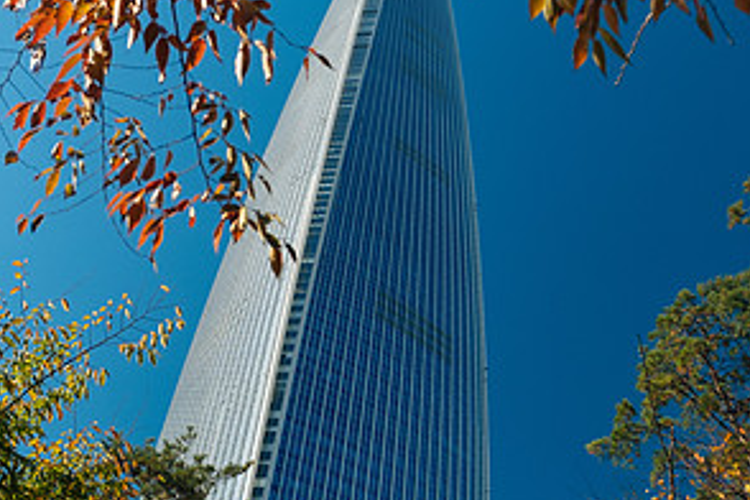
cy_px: 316
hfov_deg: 40.3
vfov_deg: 27.4
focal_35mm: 49
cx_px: 378
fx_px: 1021
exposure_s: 1/1000
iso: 200
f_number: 3.2
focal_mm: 21.3
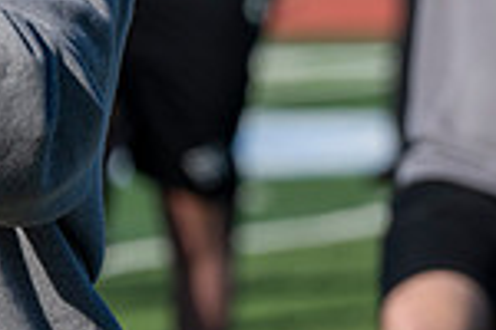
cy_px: -223
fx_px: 10649
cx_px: -122
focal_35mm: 773
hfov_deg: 2.7
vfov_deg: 1.8
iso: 250
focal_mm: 200
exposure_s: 1/2000
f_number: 5
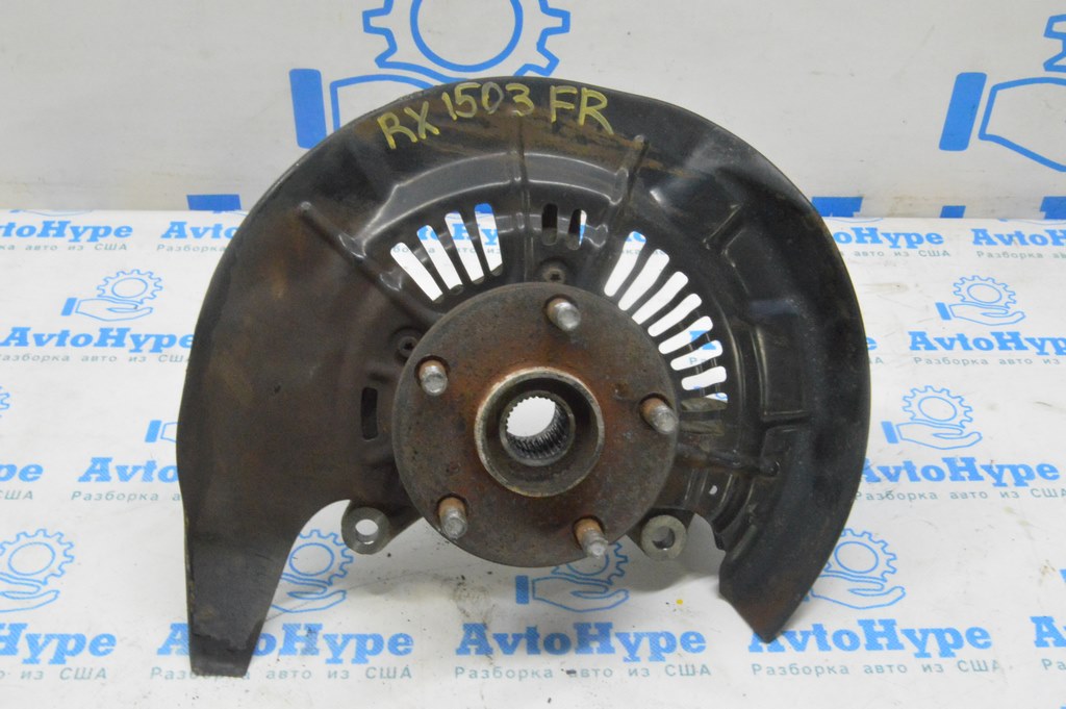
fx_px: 1243
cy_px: 354
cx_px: 533
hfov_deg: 46.4
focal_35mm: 42
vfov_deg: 31.8
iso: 6400
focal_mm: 28
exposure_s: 1/15
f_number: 20
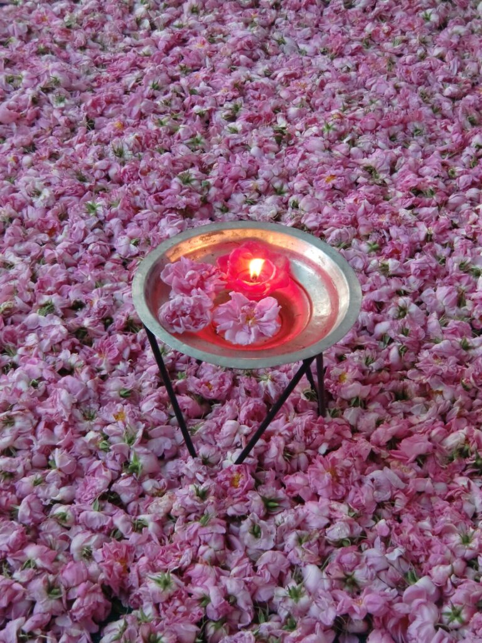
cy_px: 322
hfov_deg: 22.6
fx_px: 1207
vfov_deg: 29.8
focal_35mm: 65
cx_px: 241
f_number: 4.4
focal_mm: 11.6
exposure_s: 1/50
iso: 400
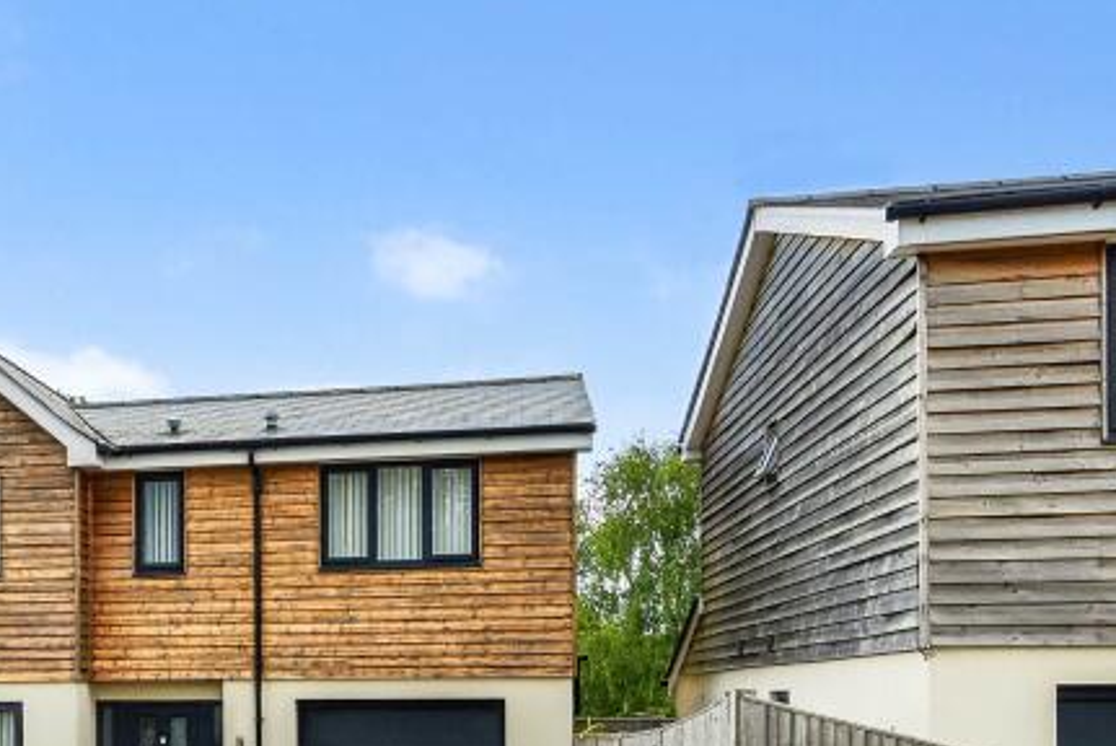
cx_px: -13
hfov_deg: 32.1
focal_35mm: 57
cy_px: 567
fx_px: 1768
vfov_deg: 23.6
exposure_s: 1/1250
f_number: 8
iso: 400
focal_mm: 24
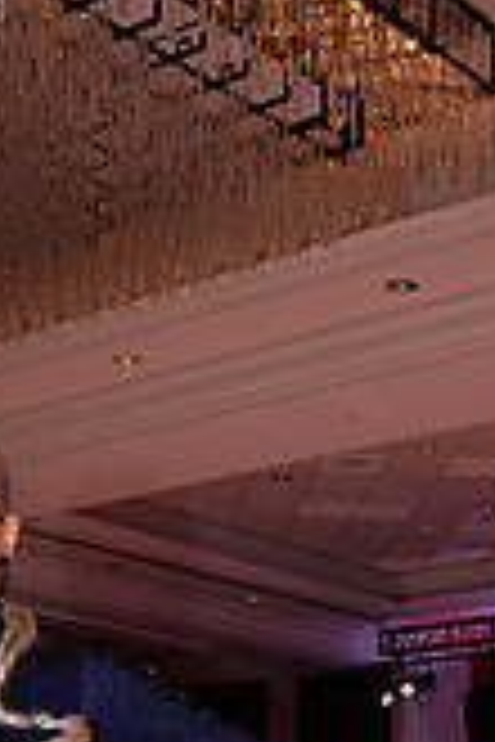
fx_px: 1732
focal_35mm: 84
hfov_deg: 16.1
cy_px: 1039
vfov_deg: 21.2
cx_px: 403
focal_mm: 24
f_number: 7.1
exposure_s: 1/250
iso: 2500
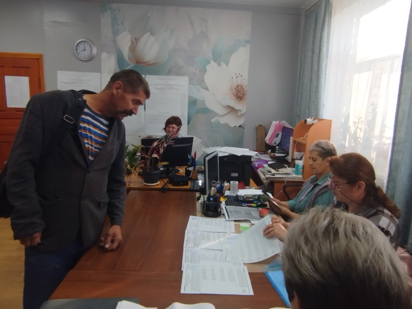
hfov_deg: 79.0
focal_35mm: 21
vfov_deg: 63.4
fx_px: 250
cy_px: 154
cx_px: 206
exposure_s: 1/50
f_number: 2.2
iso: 50
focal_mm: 1.65
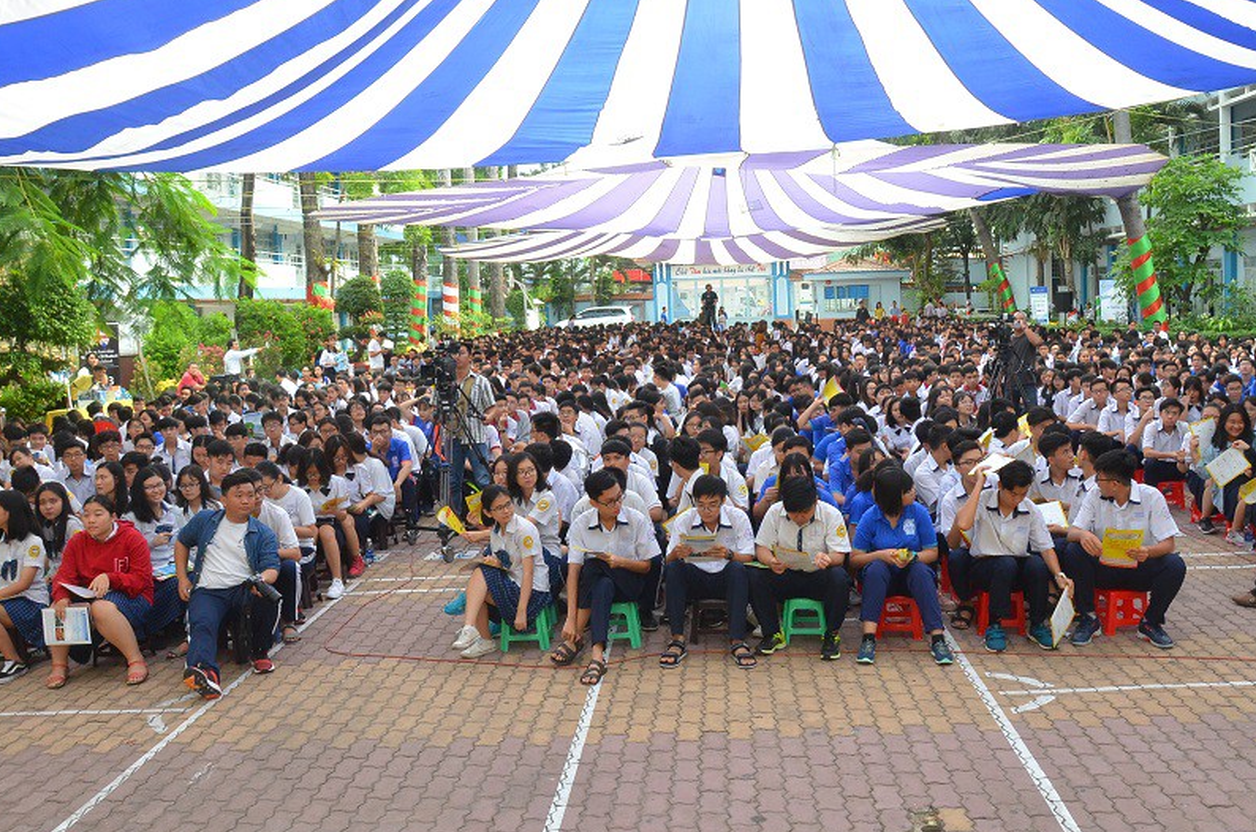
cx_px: 723
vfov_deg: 38.7
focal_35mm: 34
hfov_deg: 55.7
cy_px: 411
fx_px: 1184
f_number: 7.1
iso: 800
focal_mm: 18
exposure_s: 1/100
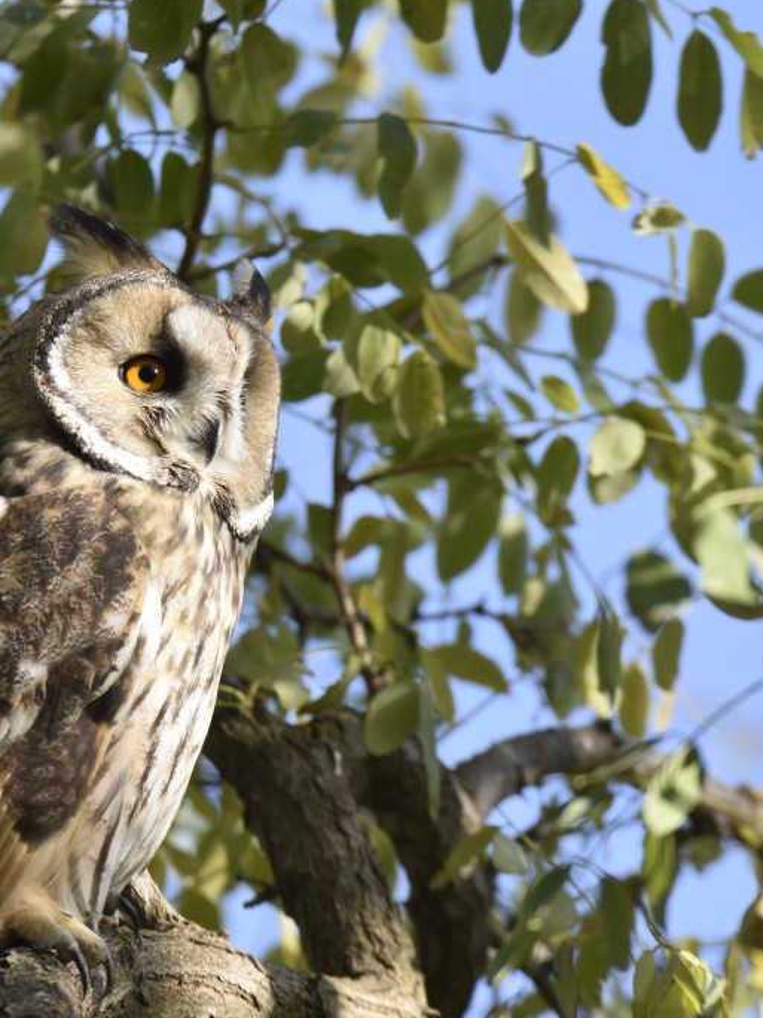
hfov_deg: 1.9
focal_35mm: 797
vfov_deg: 2.5
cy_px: 503
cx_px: 329
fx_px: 23423
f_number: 6
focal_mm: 360
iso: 100
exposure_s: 1/125
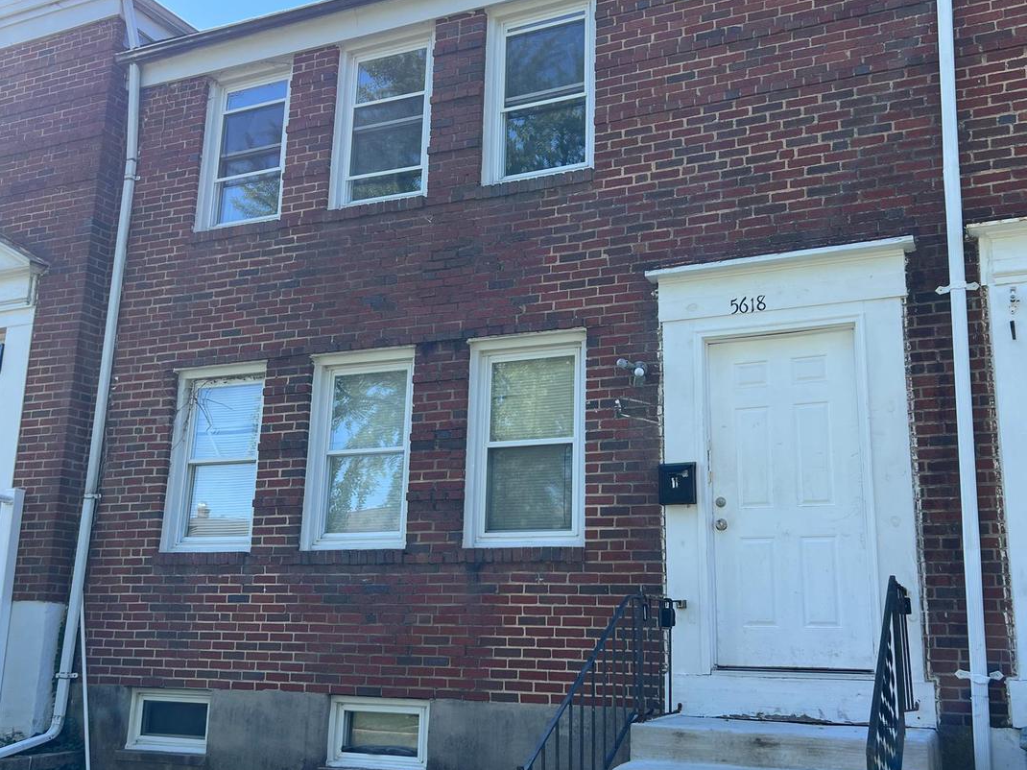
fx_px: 1038
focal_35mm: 35
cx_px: 520
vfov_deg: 40.7
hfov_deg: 52.6
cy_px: 407
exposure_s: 1/1252
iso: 50
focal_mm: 5.7
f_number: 1.5
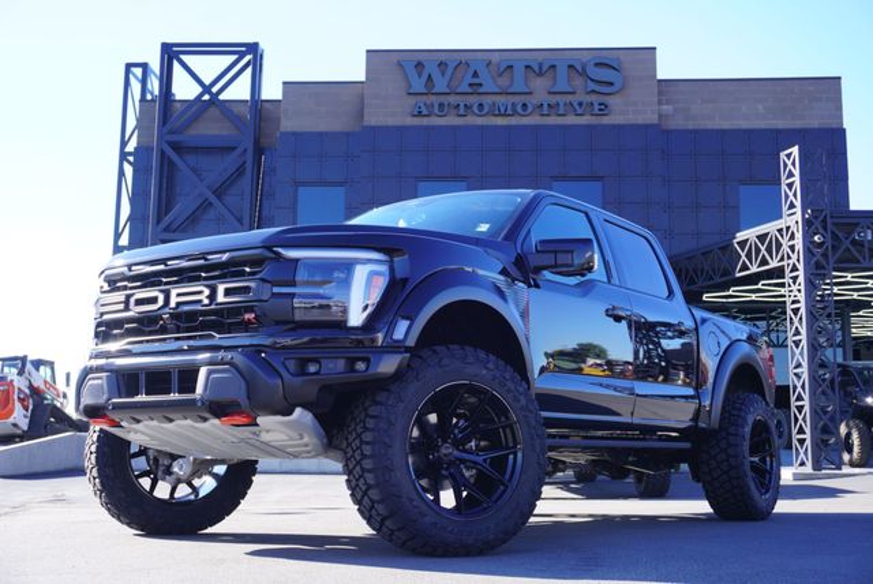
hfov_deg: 46.4
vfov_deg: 32.0
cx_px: 436
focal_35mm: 42
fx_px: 1019
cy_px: 292
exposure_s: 1/100
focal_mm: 28
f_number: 5.6
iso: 100
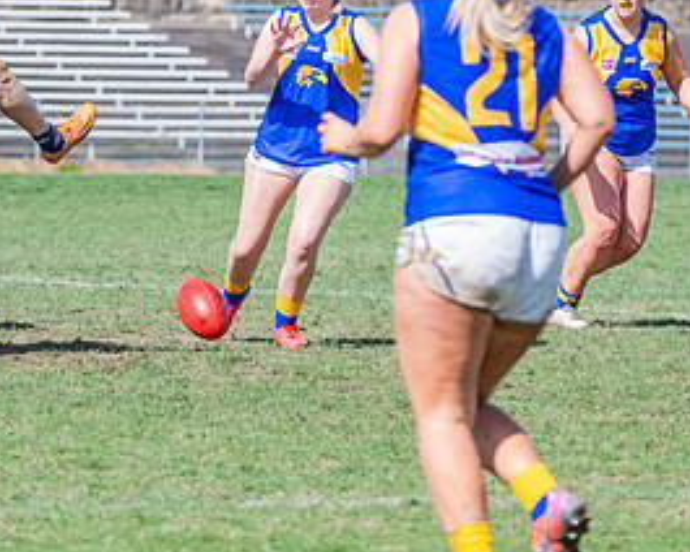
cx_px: -53
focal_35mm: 522
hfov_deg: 3.7
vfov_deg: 3.0
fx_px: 10660
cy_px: 134
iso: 800
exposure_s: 1/1600
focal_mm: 240
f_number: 8
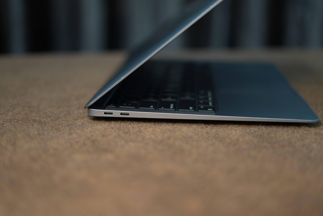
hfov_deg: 39.6
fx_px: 449
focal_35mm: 50
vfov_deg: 27.0
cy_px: 108
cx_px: 162
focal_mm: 50
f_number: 1.8
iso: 320
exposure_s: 1/100
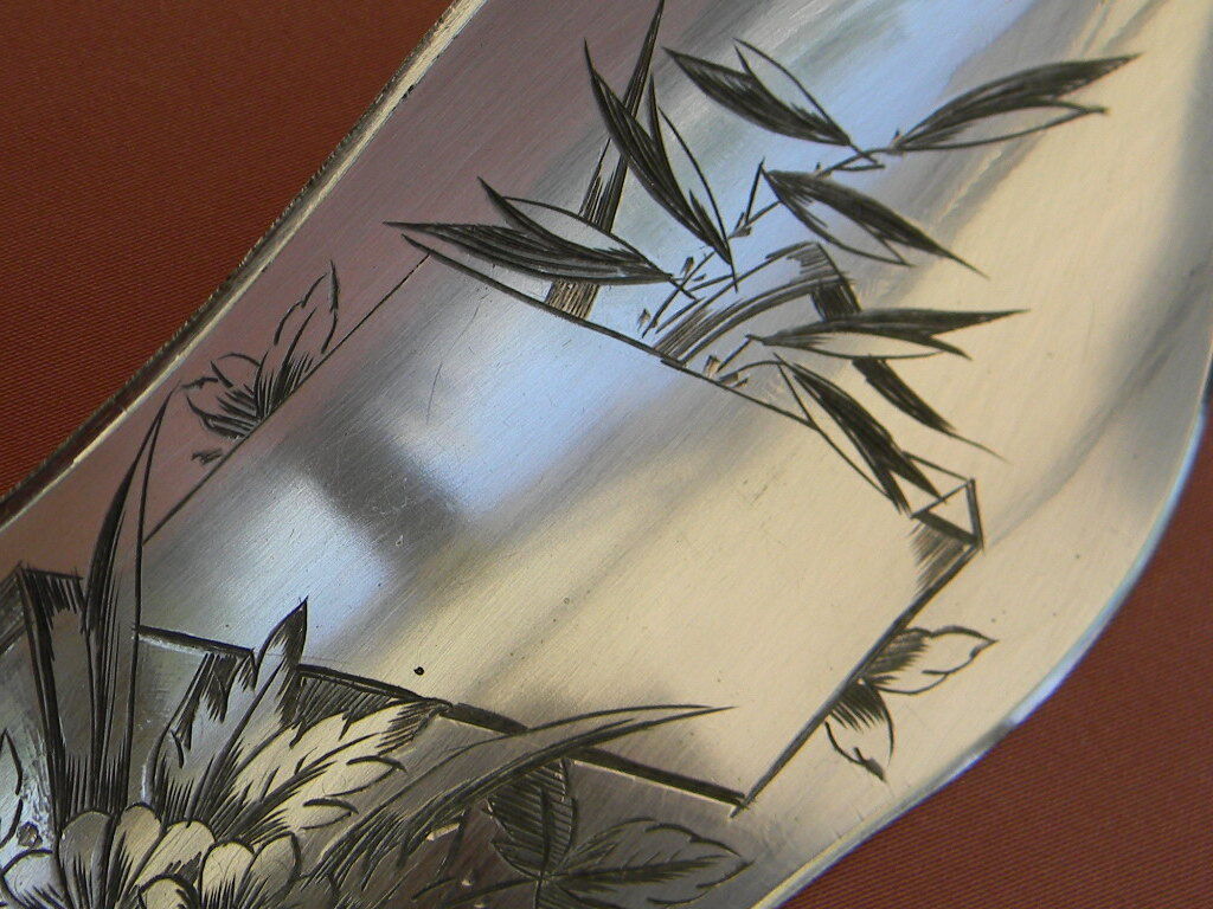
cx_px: 606
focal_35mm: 28
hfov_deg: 63.4
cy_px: 454
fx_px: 981
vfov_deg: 49.7
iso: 80
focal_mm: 5
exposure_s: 1/367
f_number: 3.5
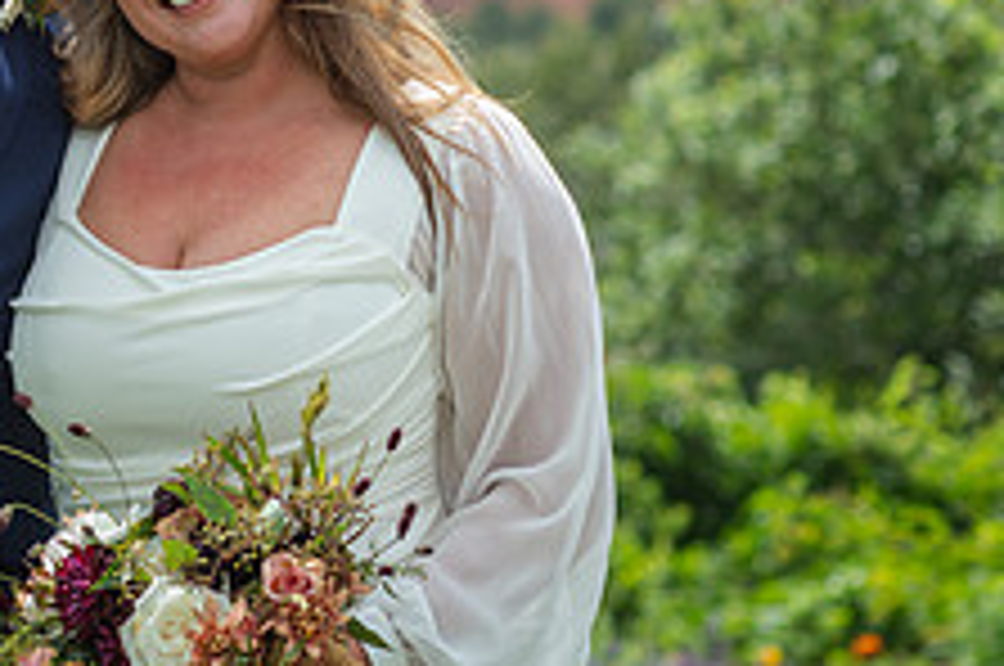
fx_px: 6154
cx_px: 185
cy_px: -135
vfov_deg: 6.2
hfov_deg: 9.3
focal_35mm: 221
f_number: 3.5
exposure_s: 1/640
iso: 125
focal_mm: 85
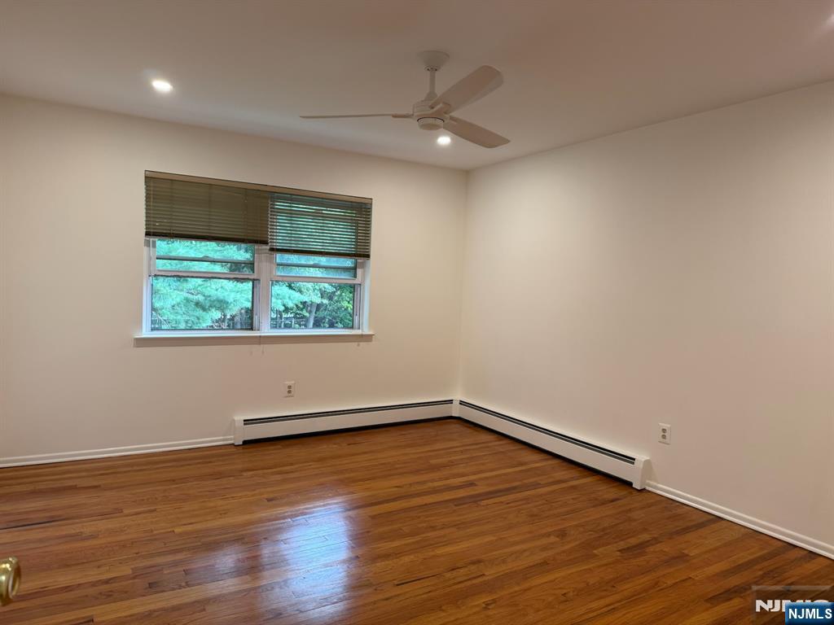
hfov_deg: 71.6
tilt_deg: -3.5
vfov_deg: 56.8
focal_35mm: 24
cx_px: 417
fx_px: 578
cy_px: 312
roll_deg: -2.0
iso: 200
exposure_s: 1/120
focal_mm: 6.76
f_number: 1.78
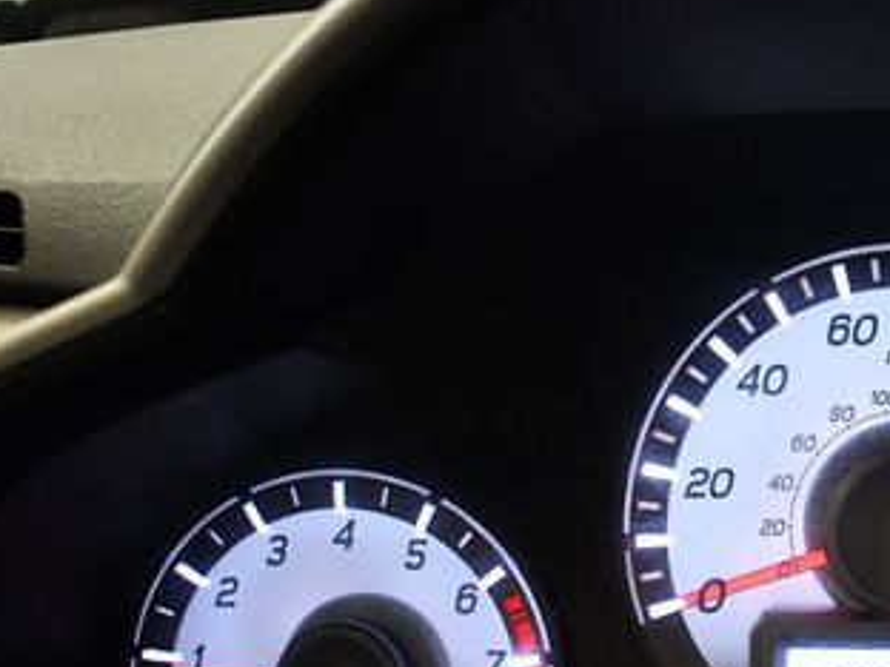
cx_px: 896
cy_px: 516
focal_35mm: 71
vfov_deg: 20.5
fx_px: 1825
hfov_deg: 26.0
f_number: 4
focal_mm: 24
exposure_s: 1/125
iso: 3200
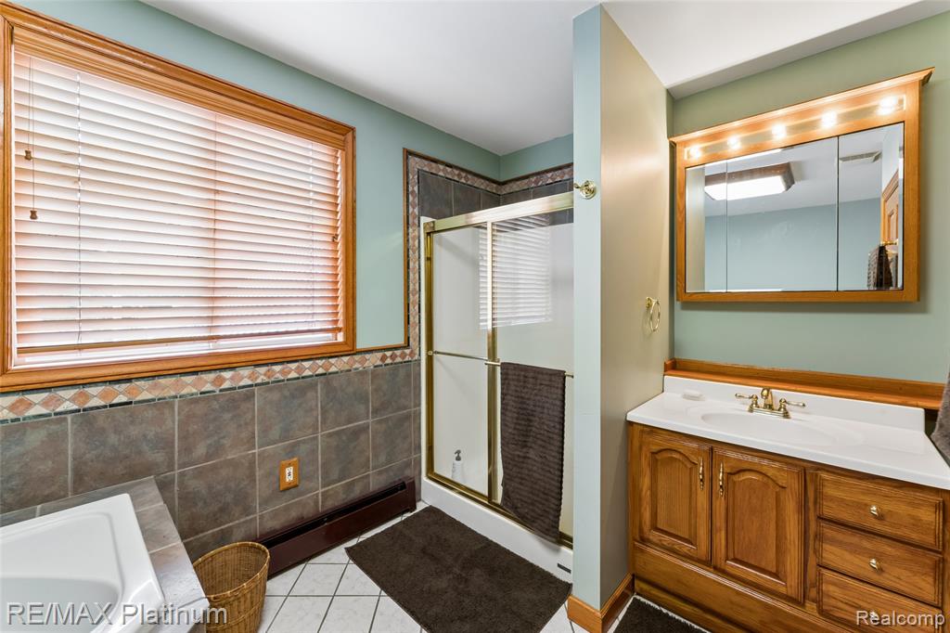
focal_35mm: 14
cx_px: 475
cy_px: 316
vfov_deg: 81.2
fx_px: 369
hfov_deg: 104.3
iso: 400
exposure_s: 1/2
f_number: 13
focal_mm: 14
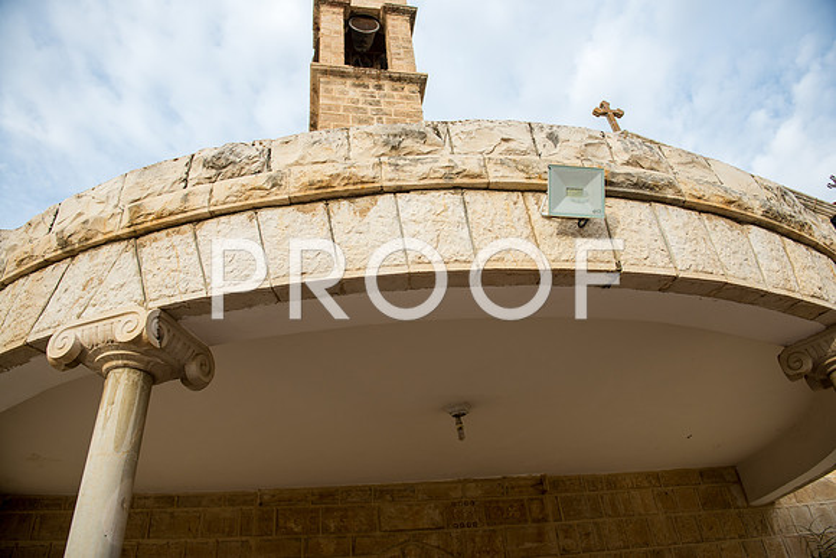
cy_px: 279
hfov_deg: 73.7
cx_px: 418
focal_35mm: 24
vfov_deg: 53.2
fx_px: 557
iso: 100
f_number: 2.8
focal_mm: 24
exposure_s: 1/800
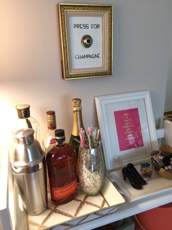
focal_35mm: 29
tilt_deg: -20.2
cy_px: 115
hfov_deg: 48.2
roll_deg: +2.2
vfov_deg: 61.7
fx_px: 192
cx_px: 86
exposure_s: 1/30
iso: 100
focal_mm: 4.15
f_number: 2.2
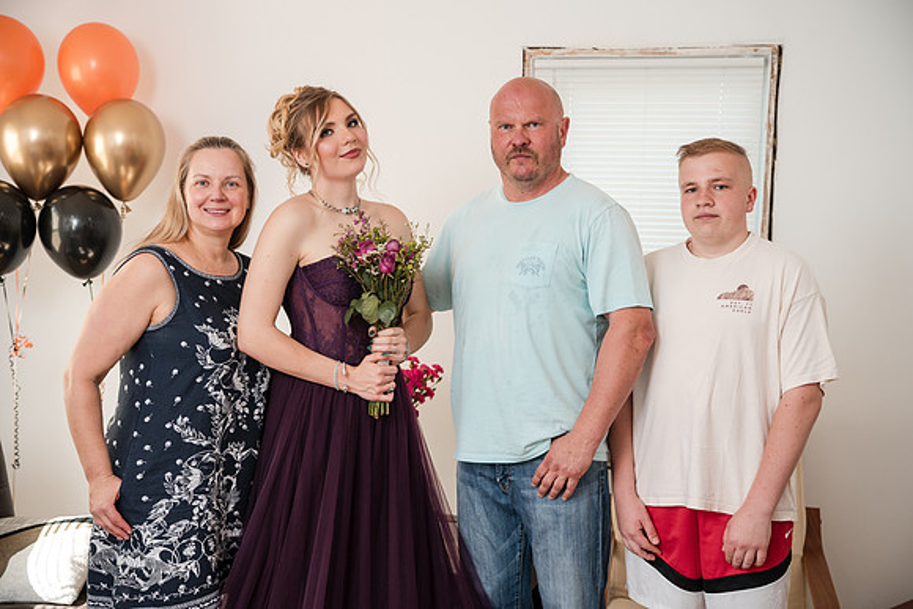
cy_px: 304
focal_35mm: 50
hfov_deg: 39.6
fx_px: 1268
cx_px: 456
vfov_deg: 27.0
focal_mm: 50
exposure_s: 1/250
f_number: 3.2
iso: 1000
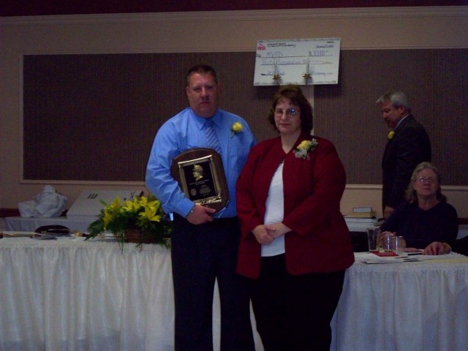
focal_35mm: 111
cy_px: 176
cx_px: 234
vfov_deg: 13.3
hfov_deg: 17.7
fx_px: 1501
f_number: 5.2
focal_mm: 18.6
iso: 200
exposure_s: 1/90.2
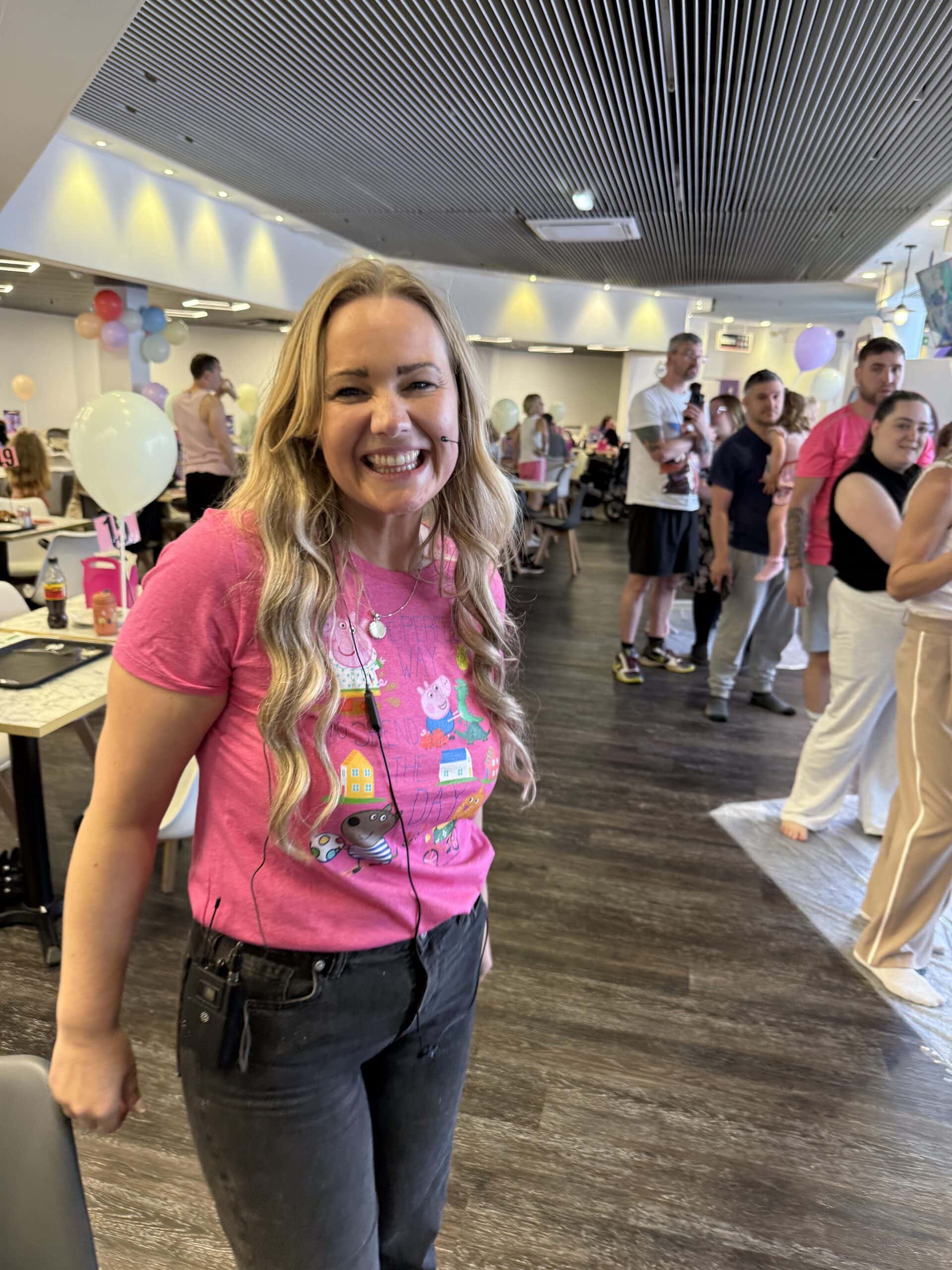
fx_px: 880
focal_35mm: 24
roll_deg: -3.1
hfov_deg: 56.8
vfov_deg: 71.6
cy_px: 635
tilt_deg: -15.1
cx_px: 476
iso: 160
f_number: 1.78
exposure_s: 1/50
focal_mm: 6.76
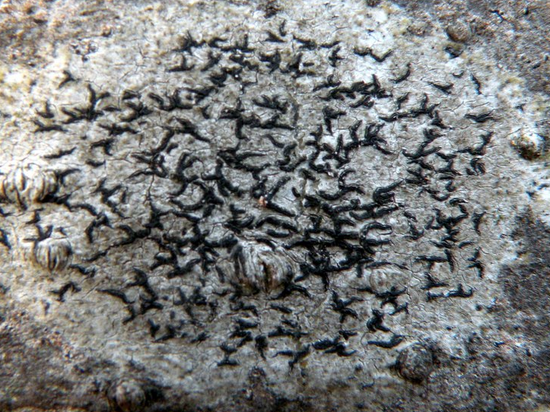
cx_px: 254
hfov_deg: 31.2
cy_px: 201
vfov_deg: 23.6
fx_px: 985
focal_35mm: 62
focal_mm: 9.8
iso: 240
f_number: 3.5
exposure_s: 1/60
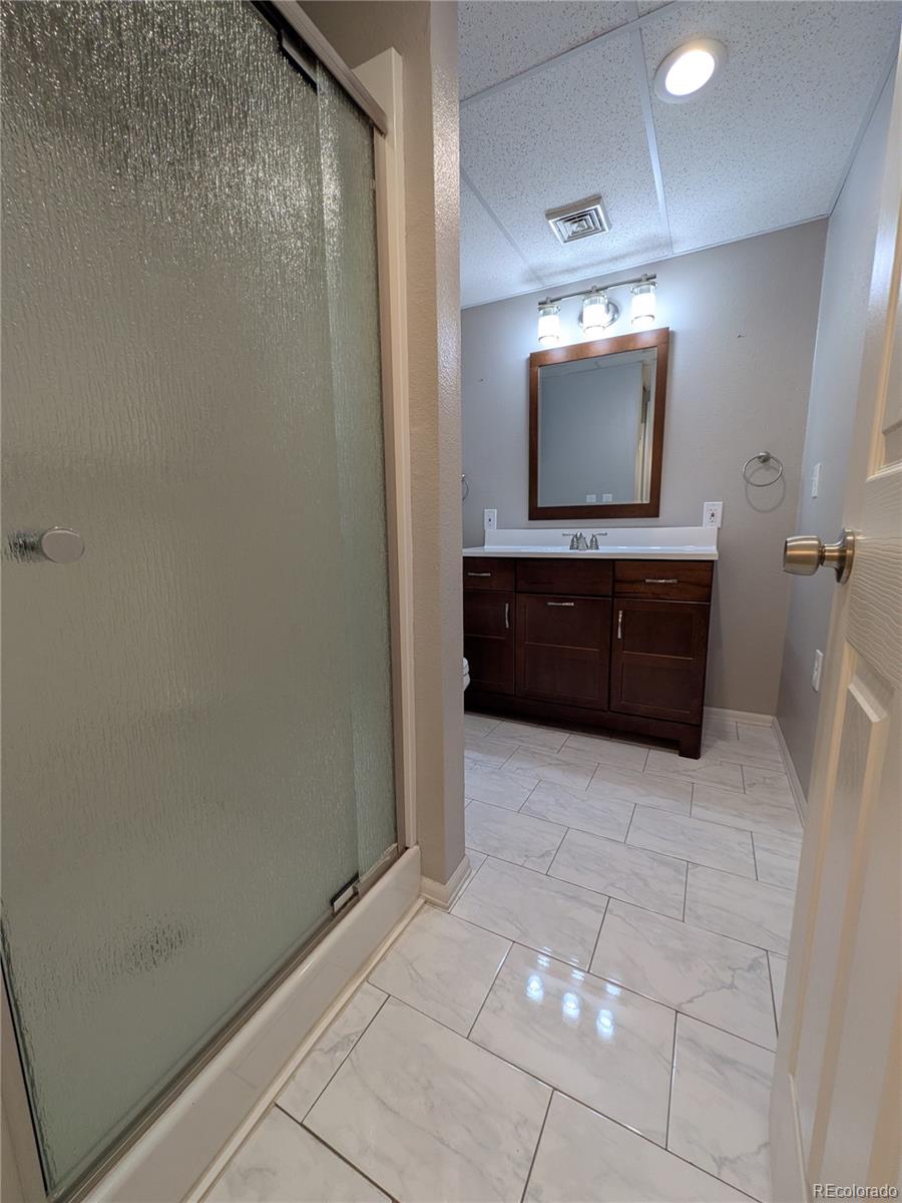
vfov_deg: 102.1
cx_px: 451
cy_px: 602
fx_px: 486
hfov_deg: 85.7
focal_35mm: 14
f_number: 2.2
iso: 51
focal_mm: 1.83
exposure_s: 1/60
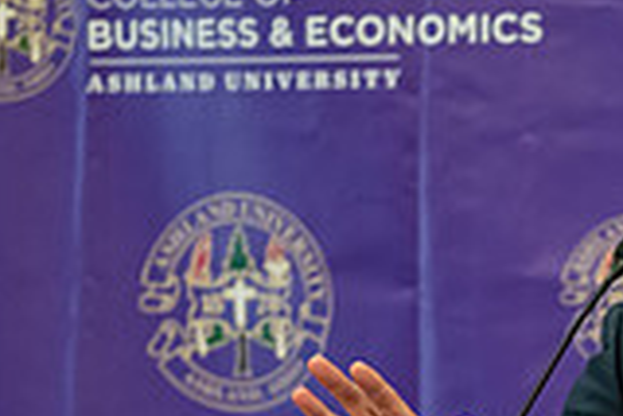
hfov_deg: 1.9
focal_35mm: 1088
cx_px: 837
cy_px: 531
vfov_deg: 1.3
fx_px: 18845
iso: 1600
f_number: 3.2
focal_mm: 300
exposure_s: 1/200
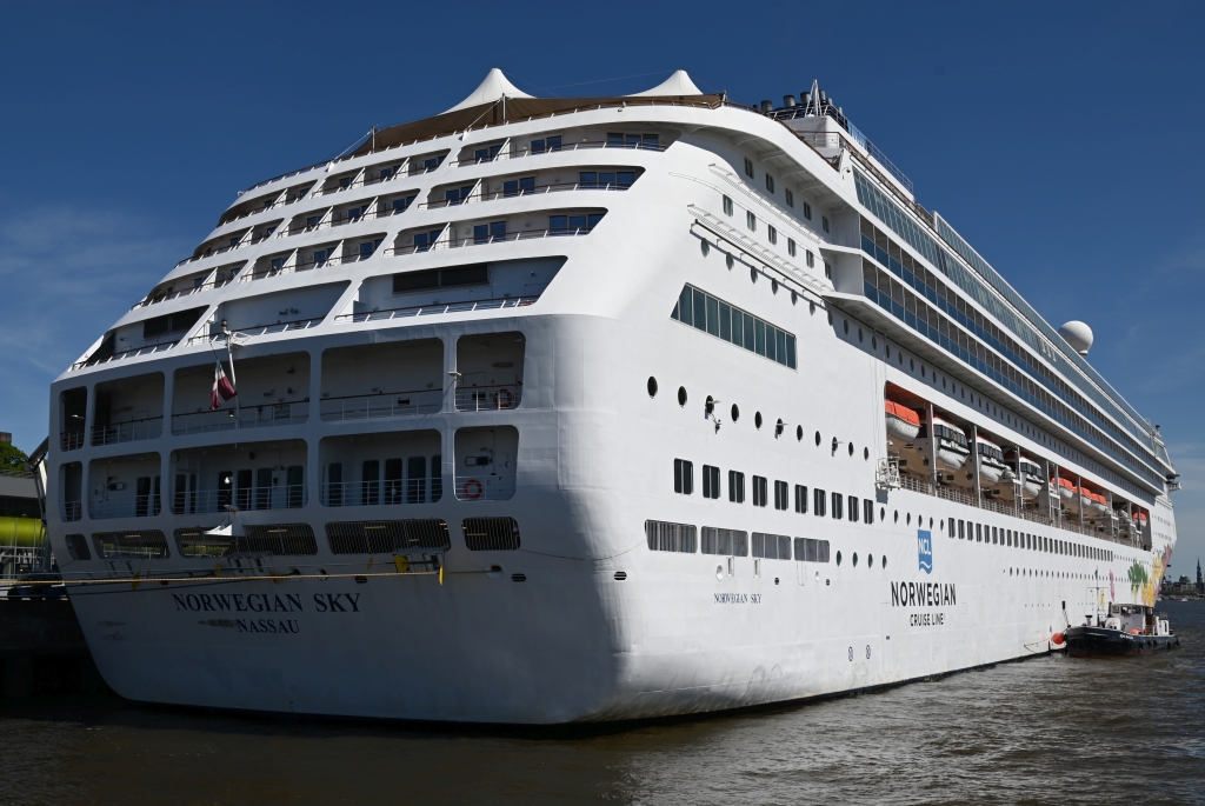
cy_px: 403
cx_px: 602
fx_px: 1005
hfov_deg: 61.9
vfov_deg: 43.7
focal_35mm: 30
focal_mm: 30
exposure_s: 1/640
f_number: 8
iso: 100
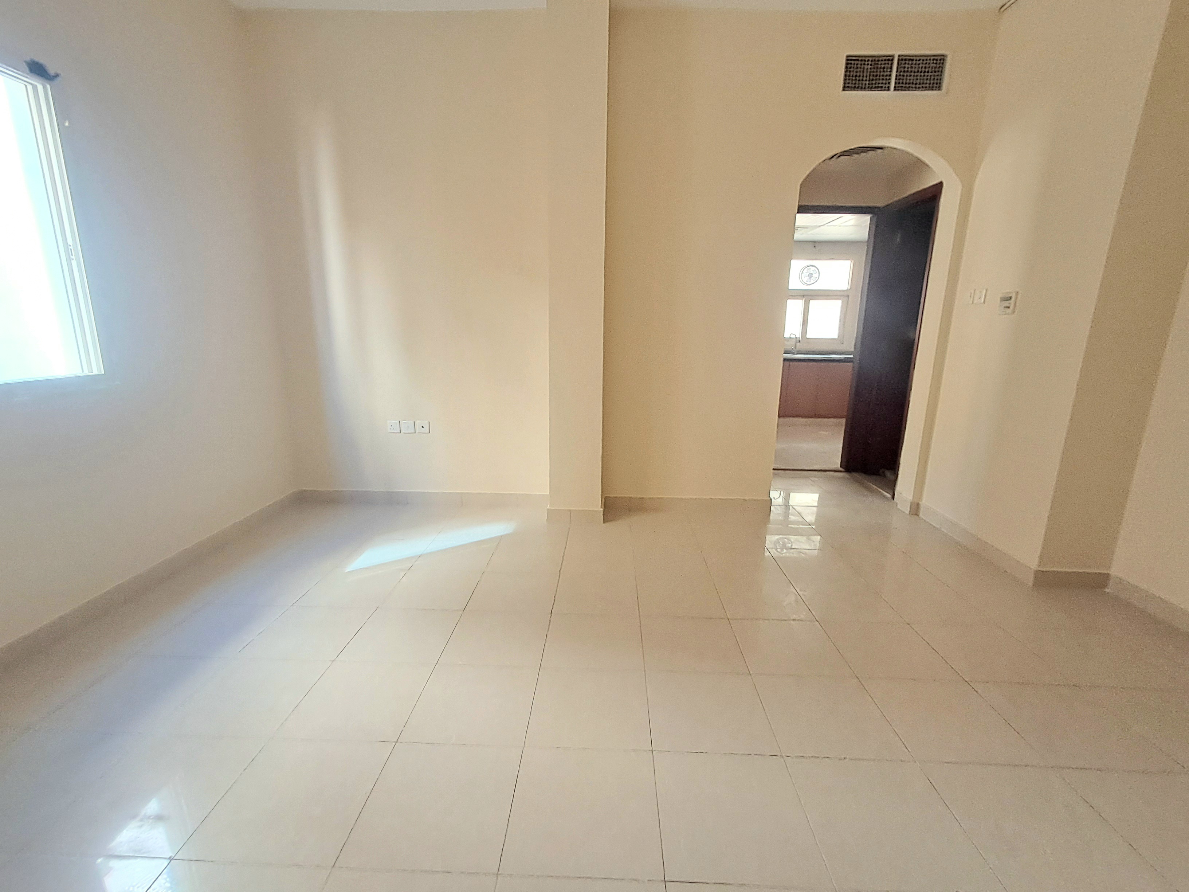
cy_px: 446
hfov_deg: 94.5
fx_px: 550
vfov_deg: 78.1
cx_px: 594
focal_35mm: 16
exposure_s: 1/40
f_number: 2.2
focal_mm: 1.64
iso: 100
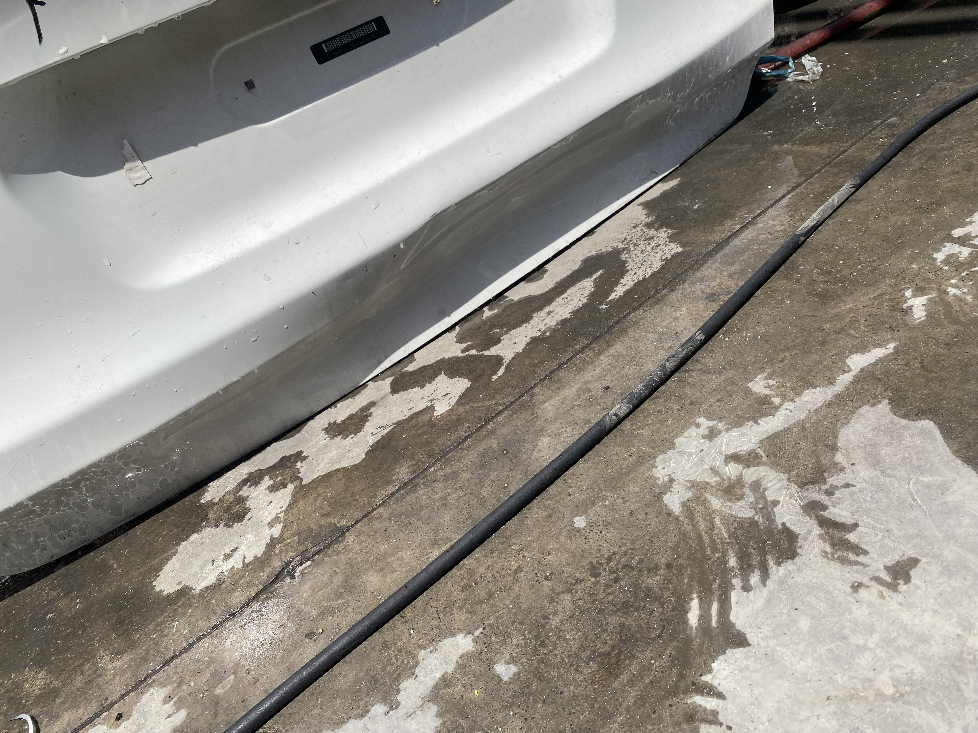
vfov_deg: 53.1
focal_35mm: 26
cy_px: 366
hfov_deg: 67.3
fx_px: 735
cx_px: 489
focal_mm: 4.25
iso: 32
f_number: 1.8
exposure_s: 1/4444
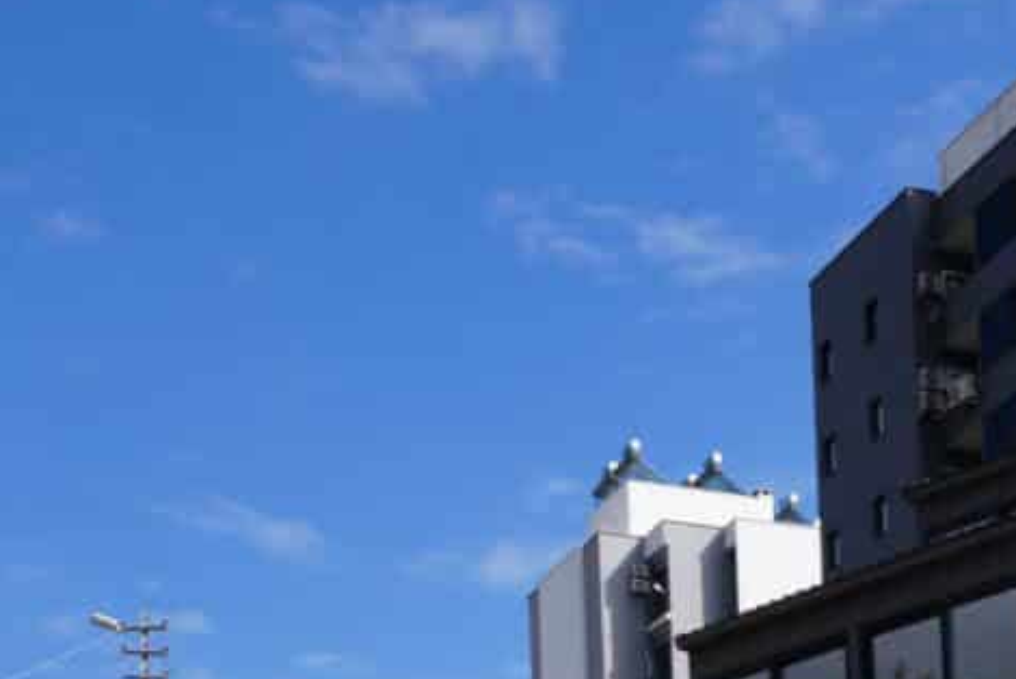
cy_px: 1383
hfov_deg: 27.2
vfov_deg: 14.9
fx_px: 2090
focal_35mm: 74
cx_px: 653
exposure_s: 1/200
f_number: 10
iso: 100
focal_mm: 17
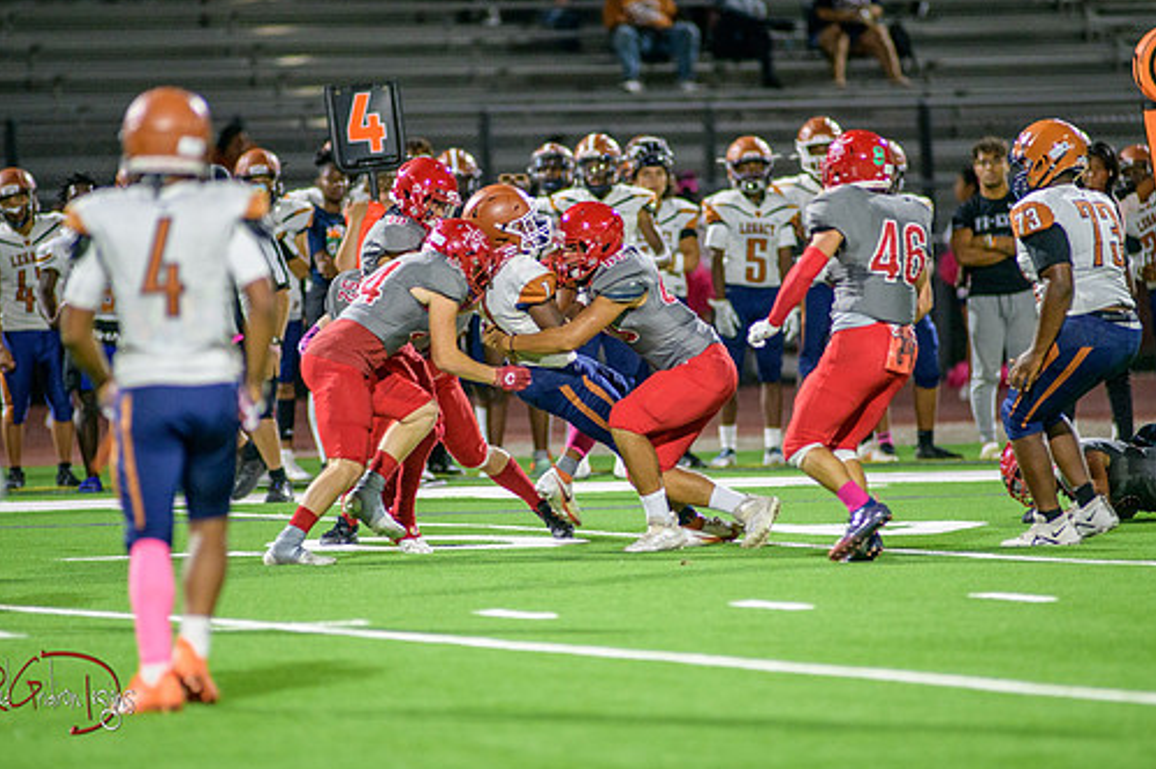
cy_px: 358
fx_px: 11199
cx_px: 577
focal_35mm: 349
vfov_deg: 3.9
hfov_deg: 5.9
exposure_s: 1/500
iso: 2000
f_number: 2.8
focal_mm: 300
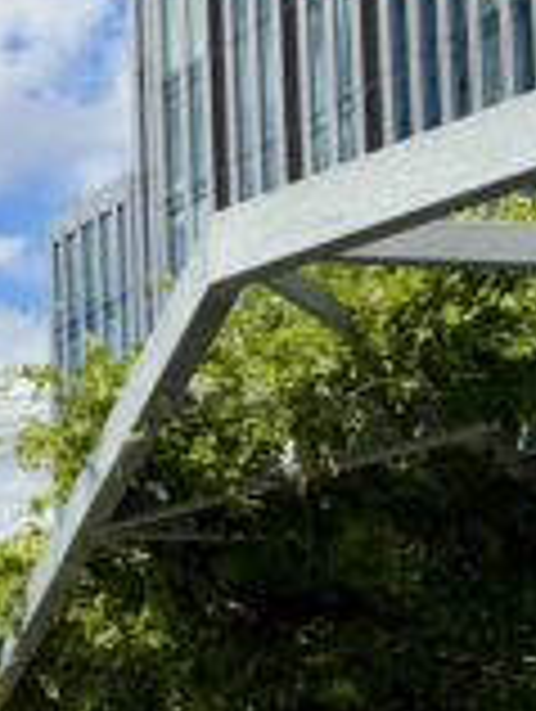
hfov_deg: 8.5
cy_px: 472
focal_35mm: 170
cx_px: -338
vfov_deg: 11.6
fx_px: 3500
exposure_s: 1/5208
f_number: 1.78
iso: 64
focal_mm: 6.76
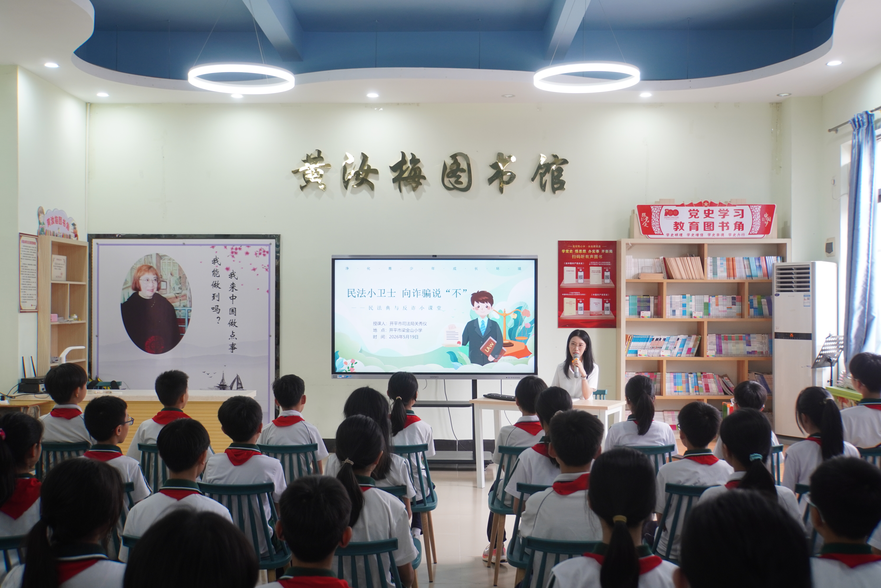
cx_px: 440
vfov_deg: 33.0
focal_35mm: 40
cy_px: 294
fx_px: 991
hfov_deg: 47.9
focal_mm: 27
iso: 400
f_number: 4
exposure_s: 1/40
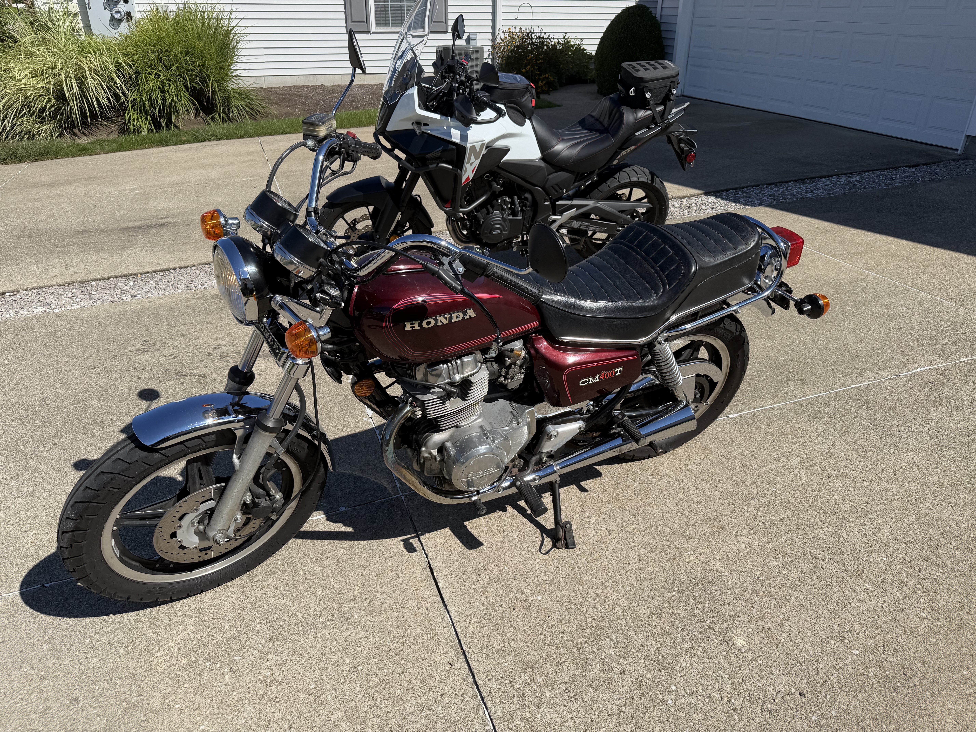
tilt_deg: -27.0
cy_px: 366
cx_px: 488
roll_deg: -0.3
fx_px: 677
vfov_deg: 56.8
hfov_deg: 71.6
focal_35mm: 24
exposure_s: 1/5319
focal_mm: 6.76
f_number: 1.78
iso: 80
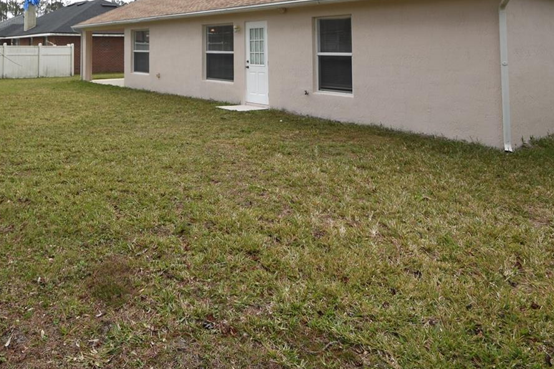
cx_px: 170
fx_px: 415
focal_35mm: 27
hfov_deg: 65.0
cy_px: 39
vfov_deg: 43.8
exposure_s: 1/160
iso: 100
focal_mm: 10
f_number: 6.3
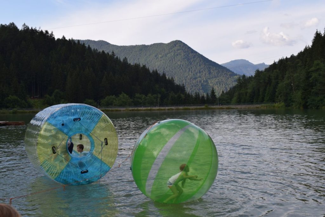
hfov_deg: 43.6
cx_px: 162
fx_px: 406
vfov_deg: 29.9
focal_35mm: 45
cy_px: 108
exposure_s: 1/250
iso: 200
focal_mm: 30
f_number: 8
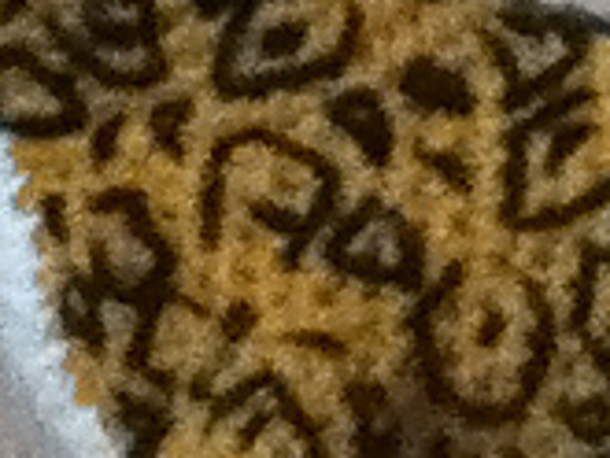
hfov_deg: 15.6
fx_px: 2187
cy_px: 347
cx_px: 614
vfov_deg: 11.9
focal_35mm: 124
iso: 1250
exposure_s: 1/15
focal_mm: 3.85
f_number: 2.4
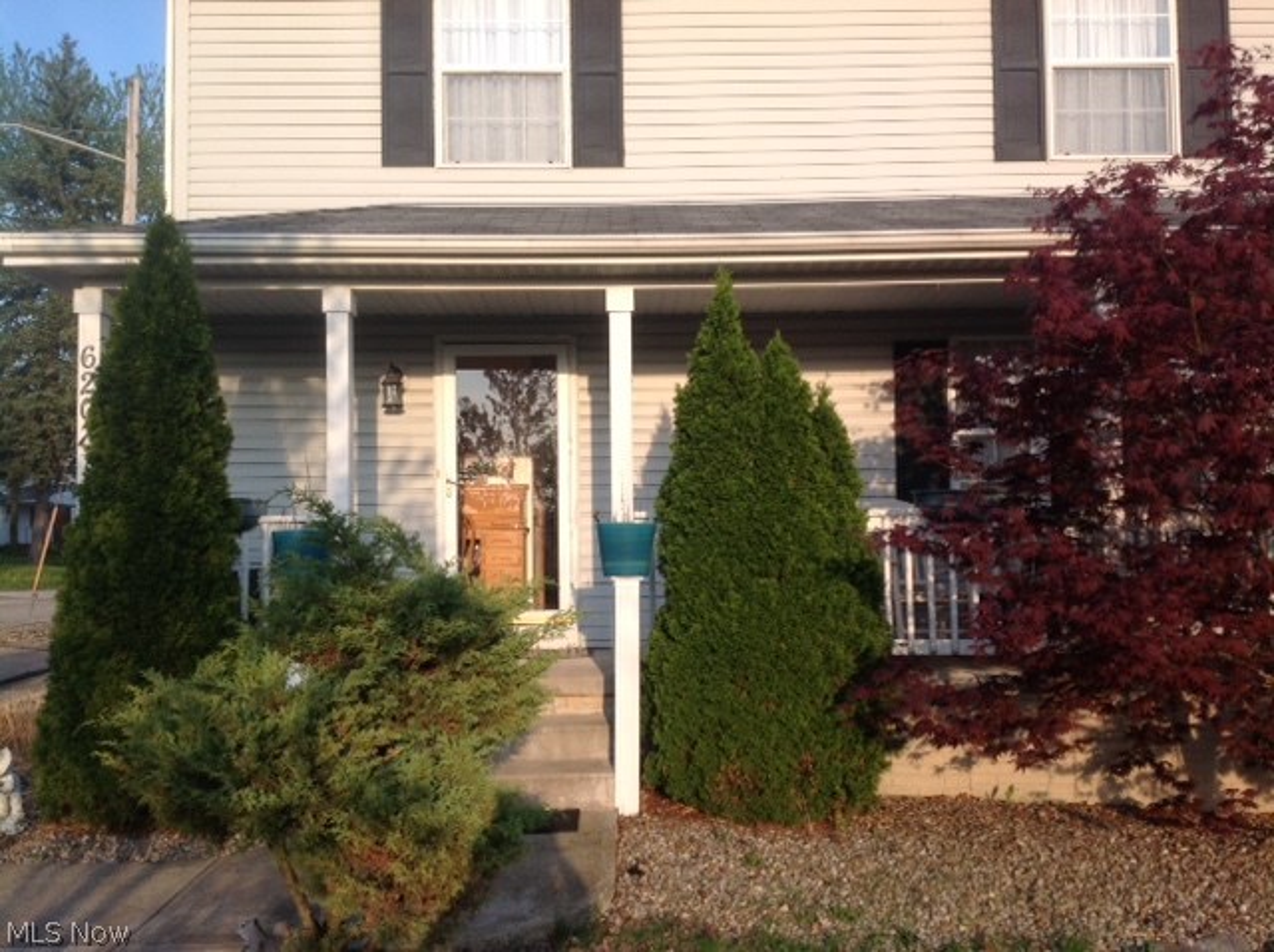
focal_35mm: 35
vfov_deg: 40.6
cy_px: 476
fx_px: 1286
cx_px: 637
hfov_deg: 52.7
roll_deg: +0.8
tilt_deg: +1.3
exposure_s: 1/719
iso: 50
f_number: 2.4
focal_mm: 4.28
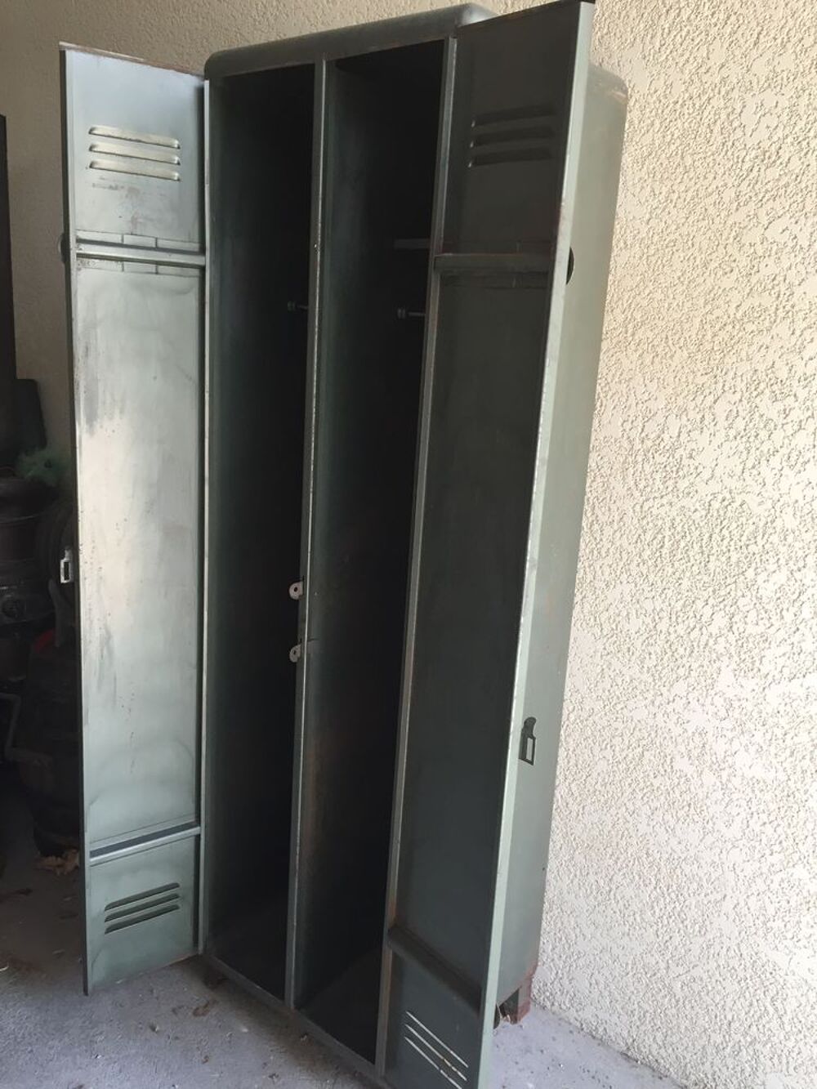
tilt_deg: -11.1
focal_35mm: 29
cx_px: 408
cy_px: 544
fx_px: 912
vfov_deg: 61.7
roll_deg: -4.8
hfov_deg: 48.2
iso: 32
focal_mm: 4.15
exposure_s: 1/33
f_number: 2.2
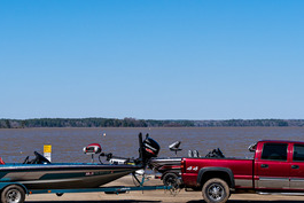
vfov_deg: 12.3
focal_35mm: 111
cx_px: 166
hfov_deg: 18.4
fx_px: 938
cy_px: 73
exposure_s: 1/1600
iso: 200
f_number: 7.1
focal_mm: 49
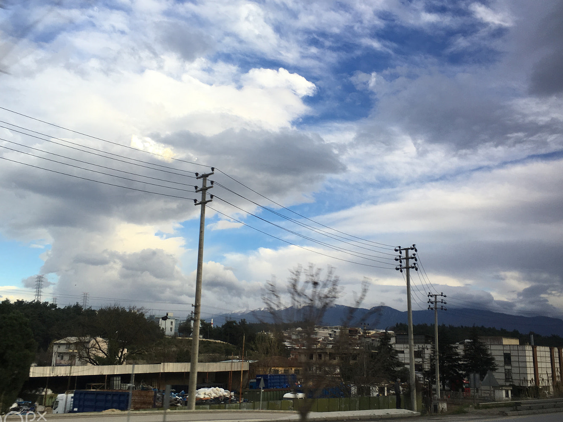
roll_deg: +0.4
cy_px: 222
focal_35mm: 35
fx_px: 569
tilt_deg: +13.6
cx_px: 281
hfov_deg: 52.6
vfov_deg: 40.7
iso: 25
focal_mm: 4.15
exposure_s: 1/235
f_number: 2.2
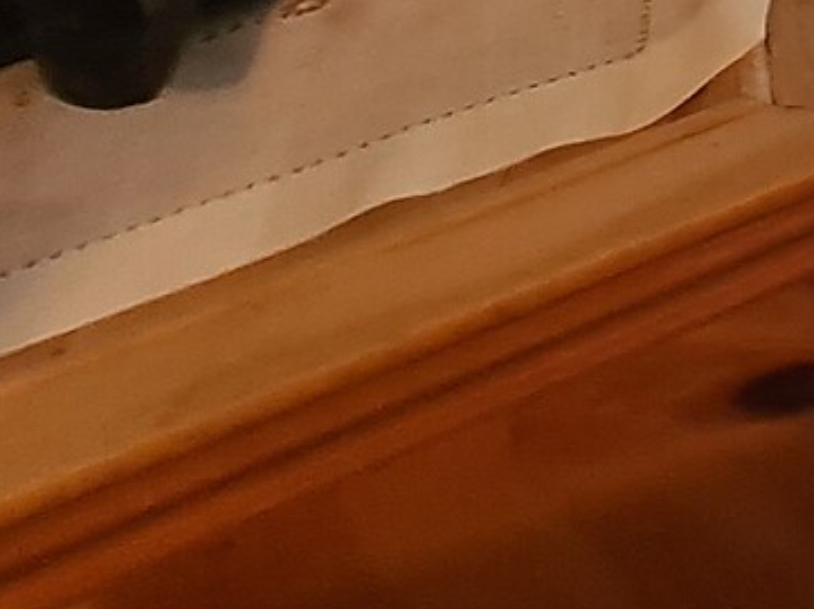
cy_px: -903
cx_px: 2078
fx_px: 1621
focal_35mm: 69
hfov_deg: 14.1
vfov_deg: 13.9
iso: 100
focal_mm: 2.2
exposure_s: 1/50
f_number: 2.2
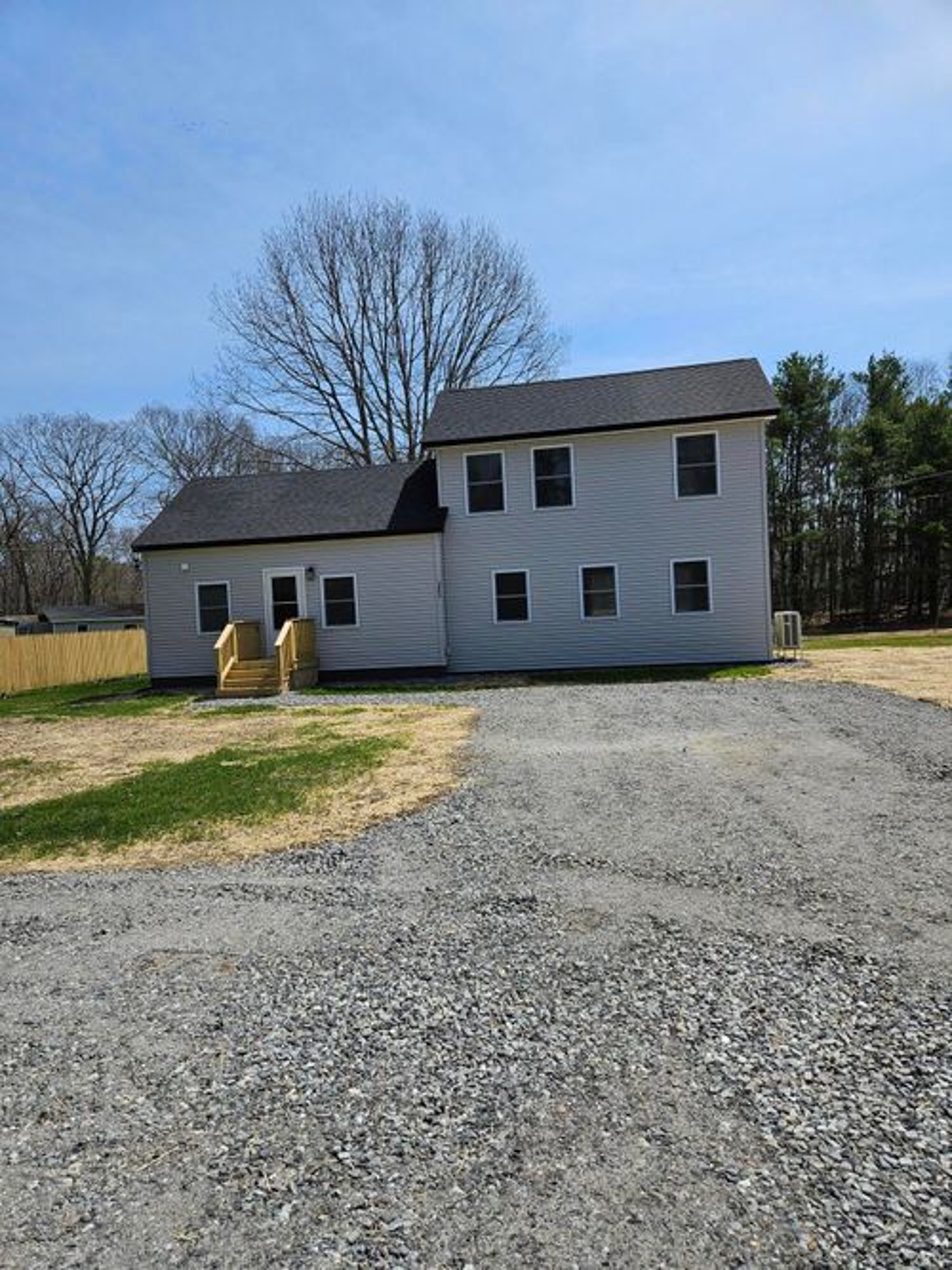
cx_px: 476
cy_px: 635
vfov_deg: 73.9
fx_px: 844
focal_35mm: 23
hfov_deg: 58.9
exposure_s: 1/2664
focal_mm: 5.4
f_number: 1.8
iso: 25
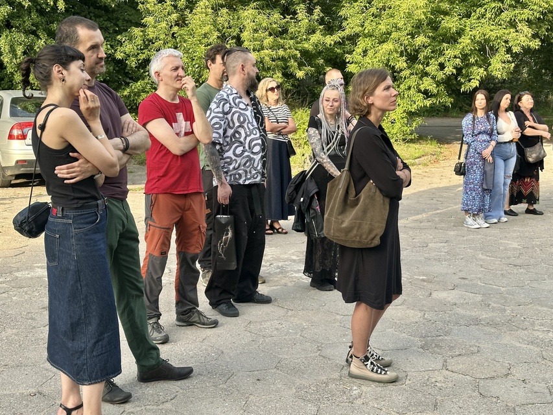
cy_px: 208
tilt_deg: -9.8
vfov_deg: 30.3
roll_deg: -1.6
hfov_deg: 39.7
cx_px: 276
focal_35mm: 48
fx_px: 767
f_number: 1.78
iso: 64
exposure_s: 1/392
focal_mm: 6.86
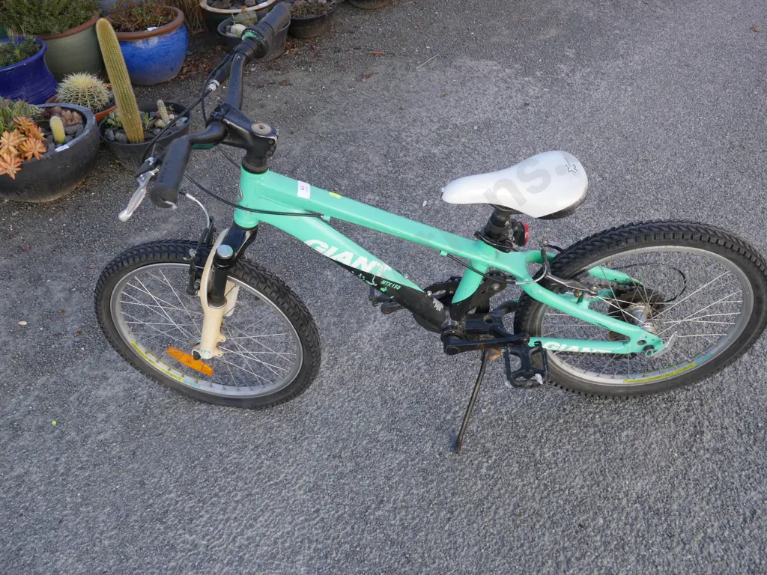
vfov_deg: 44.2
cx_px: 384
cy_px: 288
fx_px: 709
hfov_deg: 56.8
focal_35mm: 32
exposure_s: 1/200
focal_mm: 16
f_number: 5
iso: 200
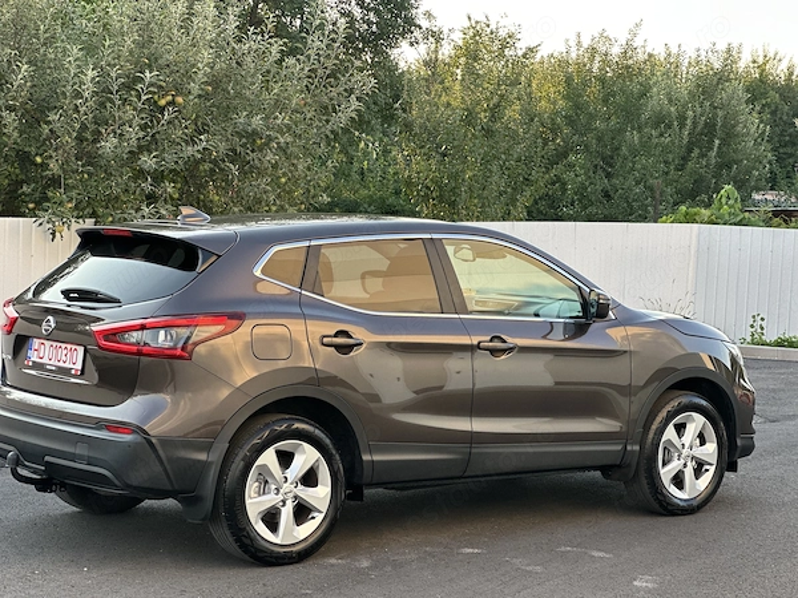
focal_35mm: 77
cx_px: 399
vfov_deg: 19.1
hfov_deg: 25.3
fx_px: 1775
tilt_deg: -1.7
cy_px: 299
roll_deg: -4.5
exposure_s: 1/121
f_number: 2.8
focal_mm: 9
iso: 80
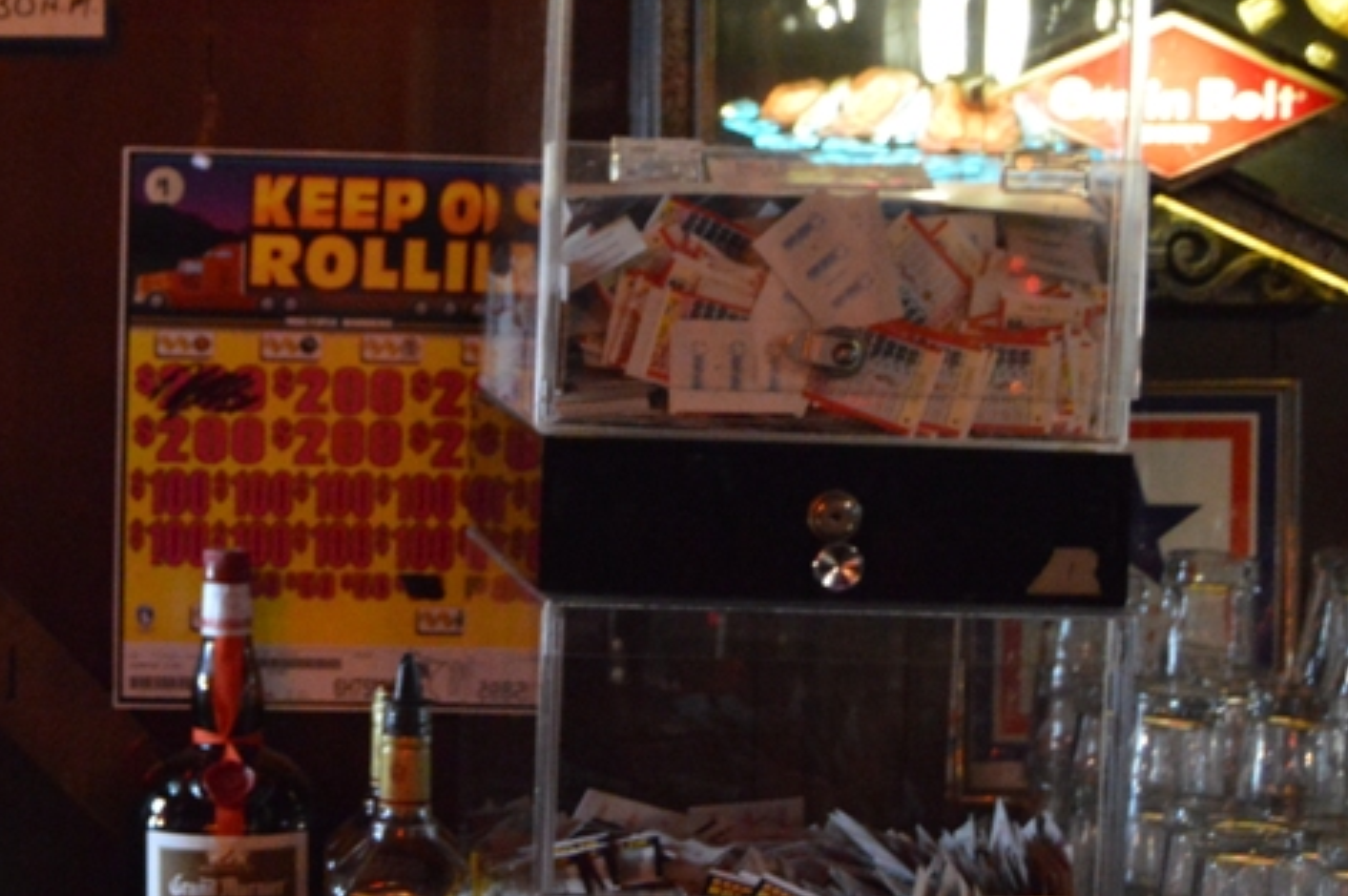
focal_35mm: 101
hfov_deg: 19.8
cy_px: 414
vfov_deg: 13.5
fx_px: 3781
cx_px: 129
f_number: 4.2
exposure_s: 1/40
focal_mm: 31
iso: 3200
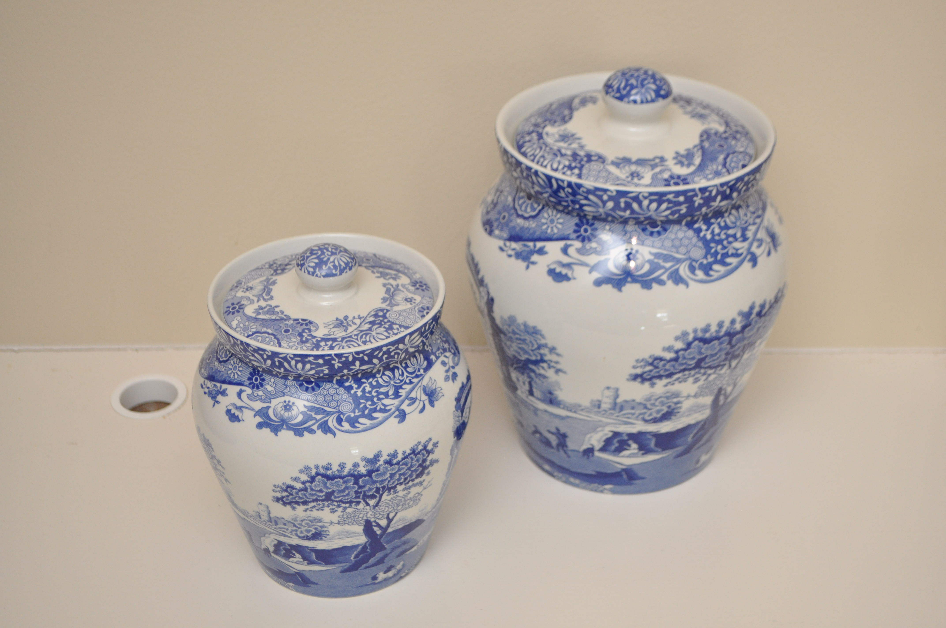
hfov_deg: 33.4
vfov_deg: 22.6
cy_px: 314
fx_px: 1575
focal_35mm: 60
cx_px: 473
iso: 640
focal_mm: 40
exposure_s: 1/100
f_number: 5.6
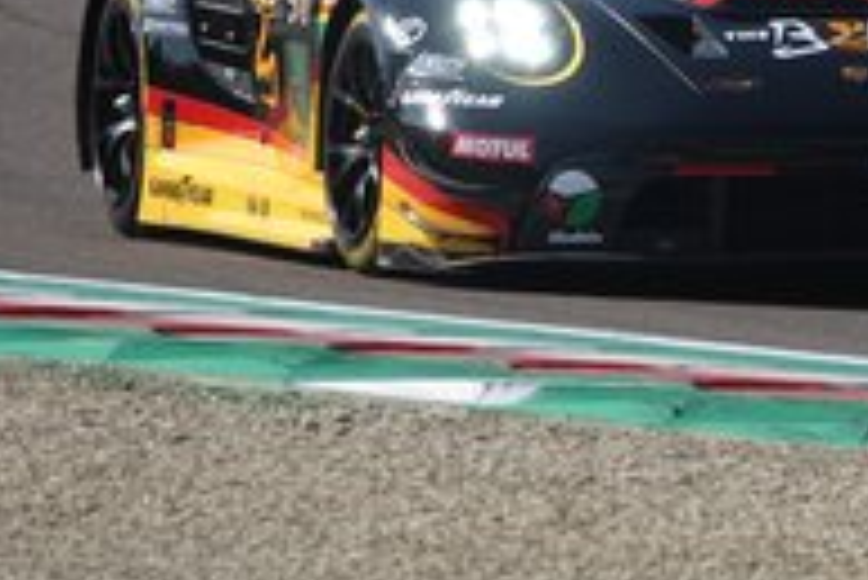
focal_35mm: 1306
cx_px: 612
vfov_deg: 1.1
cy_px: -13
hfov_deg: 1.6
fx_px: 31512
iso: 100
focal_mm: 205.6
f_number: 4.5
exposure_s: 1/800
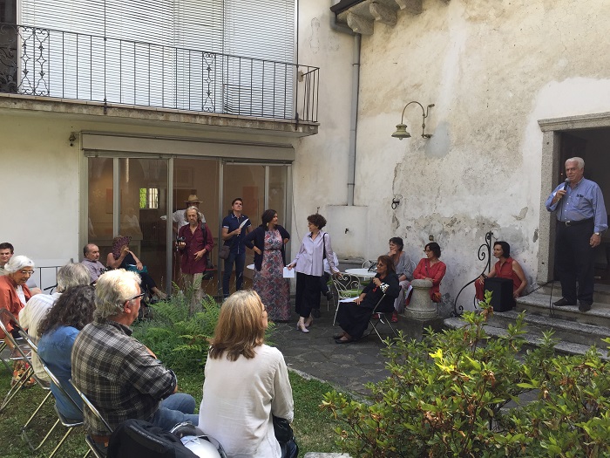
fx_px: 511
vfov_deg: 48.2
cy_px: 229
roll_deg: -3.2
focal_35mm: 29
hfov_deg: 61.7
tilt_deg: -2.5
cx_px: 305
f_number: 2.2
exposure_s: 1/293
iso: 32
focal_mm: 4.15
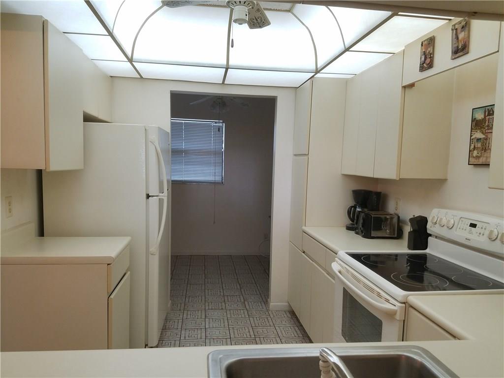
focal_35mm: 26
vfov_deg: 53.1
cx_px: 252
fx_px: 379
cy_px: 189
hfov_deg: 67.3
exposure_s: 1/60
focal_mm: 4.2
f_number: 1.7
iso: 100
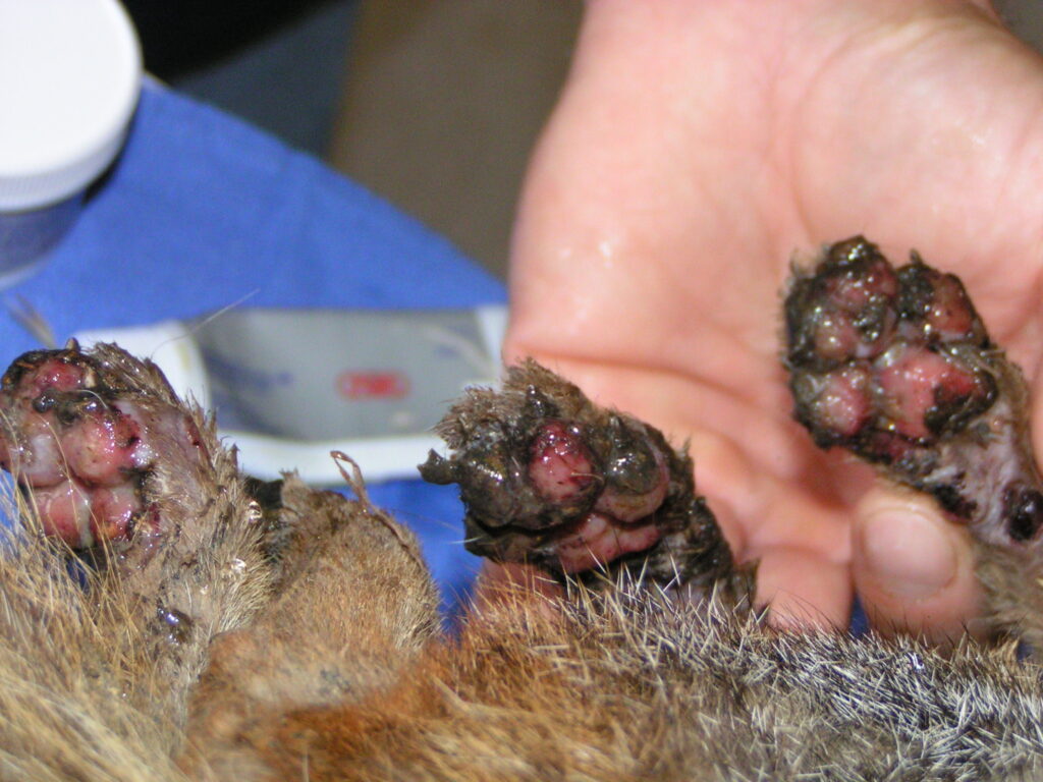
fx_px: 2591
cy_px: 391
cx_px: 522
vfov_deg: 17.2
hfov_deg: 22.8
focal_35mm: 86
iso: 200
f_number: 3.2
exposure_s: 1/100
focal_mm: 13.2
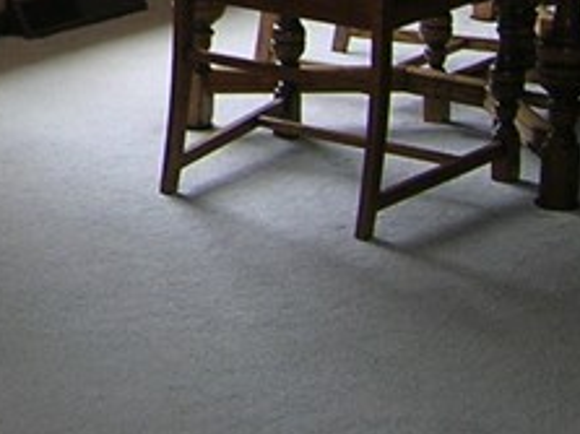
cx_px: -308
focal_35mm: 156
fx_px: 2612
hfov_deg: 12.0
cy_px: -421
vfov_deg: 9.0
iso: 50
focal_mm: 5.7
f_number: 2.9
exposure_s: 1/30
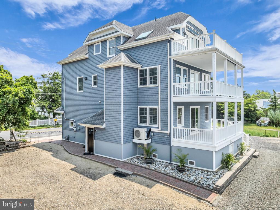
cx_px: 140
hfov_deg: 71.6
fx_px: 194
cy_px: 105
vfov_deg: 56.8
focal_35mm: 24
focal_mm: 12.29
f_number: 2.8
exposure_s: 1/3200
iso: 140
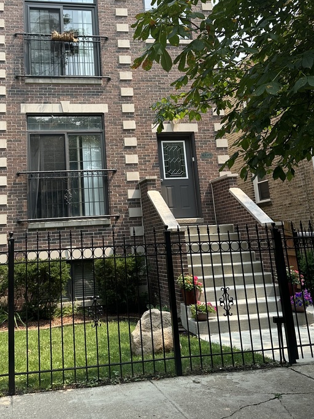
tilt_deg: +15.5
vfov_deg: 48.2
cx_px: 106
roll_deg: +3.4
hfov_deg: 37.4
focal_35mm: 38
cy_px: 143
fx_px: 459
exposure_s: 1/1357
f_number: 1.78
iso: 80
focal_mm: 6.86
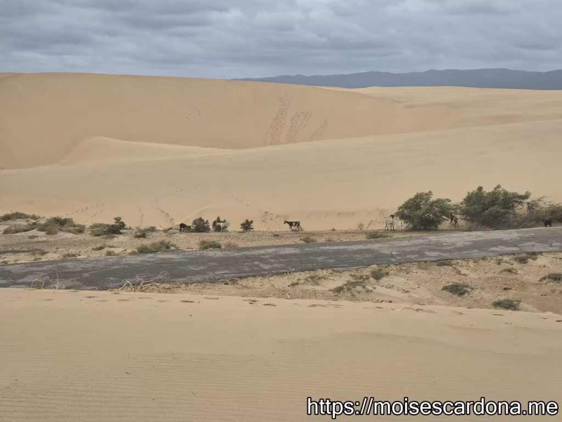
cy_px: 211
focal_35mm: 69
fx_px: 1120
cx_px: 281
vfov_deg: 21.3
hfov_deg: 28.2
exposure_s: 1/1472
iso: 25
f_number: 2.4
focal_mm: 7
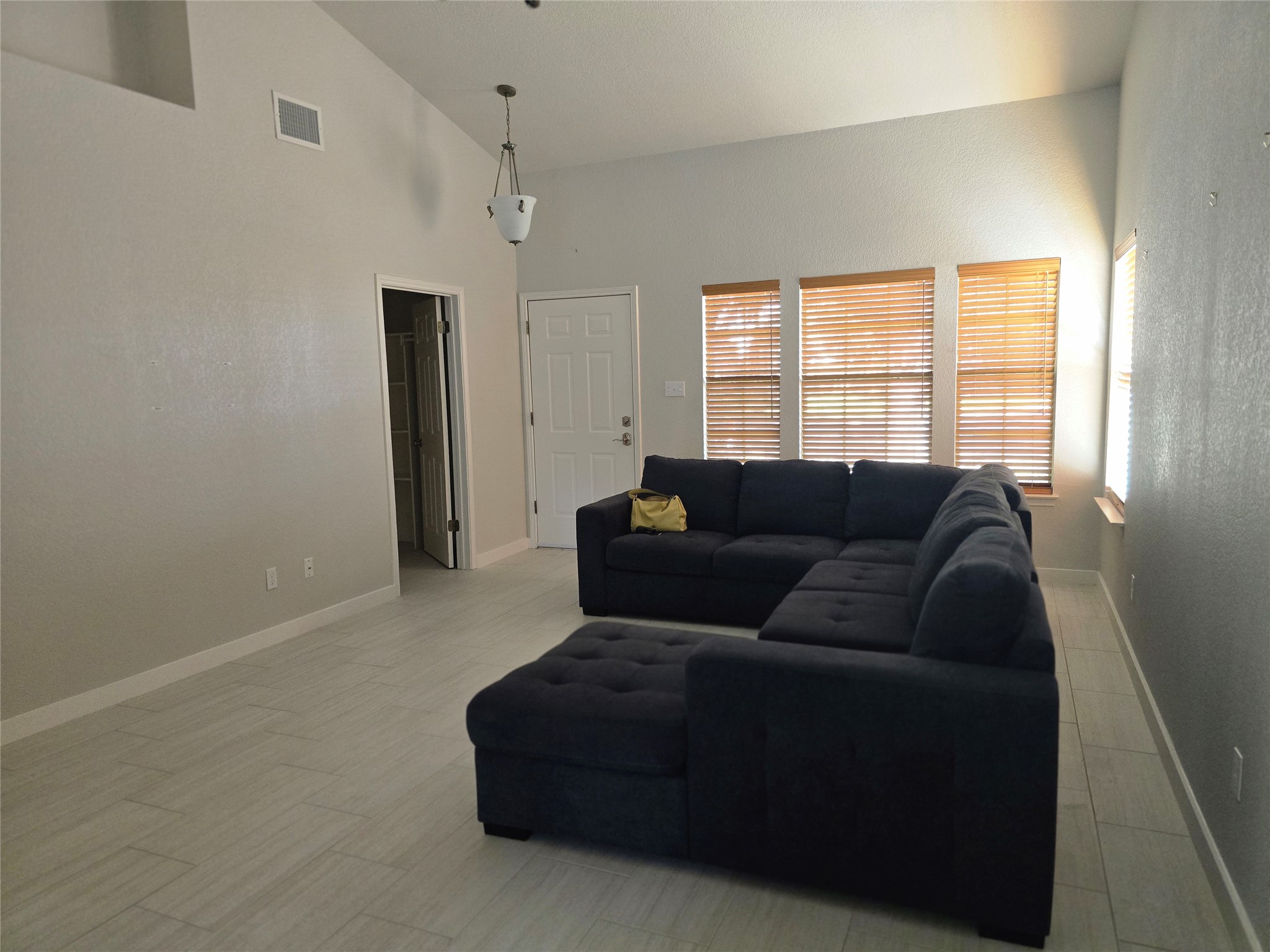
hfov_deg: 73.9
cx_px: 635
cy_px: 476
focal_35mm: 23
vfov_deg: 58.9
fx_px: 844
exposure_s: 1/120
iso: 640
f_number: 1.7
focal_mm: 6.3
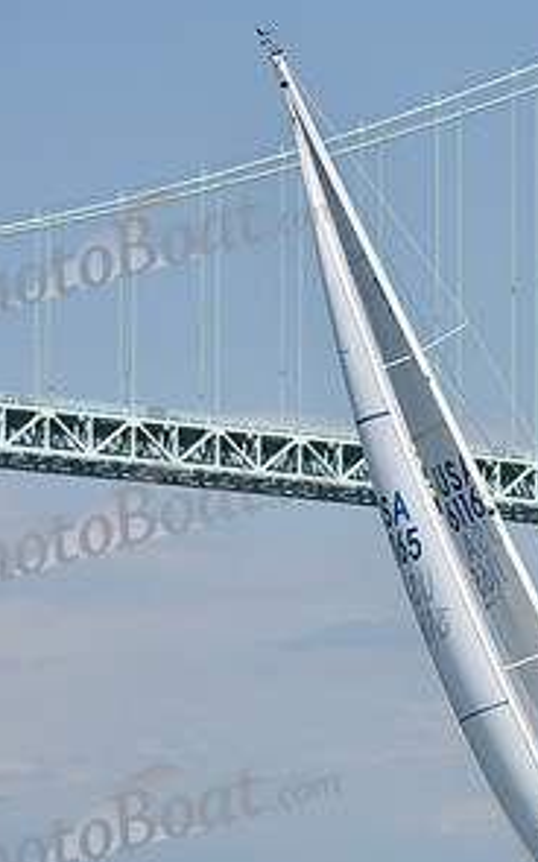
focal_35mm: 281
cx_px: 493
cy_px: 634
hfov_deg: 4.7
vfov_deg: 7.5
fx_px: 6602
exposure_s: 1/1000
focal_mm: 140
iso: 250
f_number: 5.6
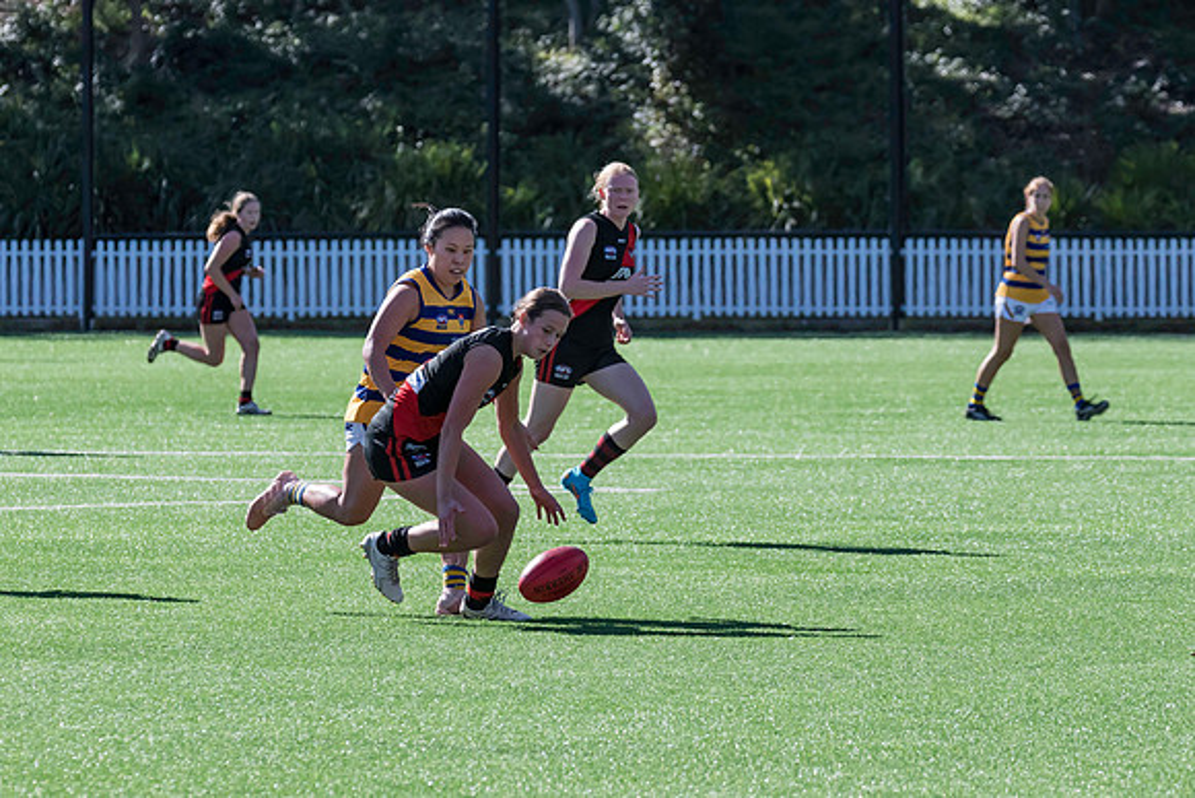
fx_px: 10172
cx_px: 608
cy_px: 413
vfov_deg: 4.5
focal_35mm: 306
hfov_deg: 6.7
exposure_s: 1/1600
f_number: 7.1
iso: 800
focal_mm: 220
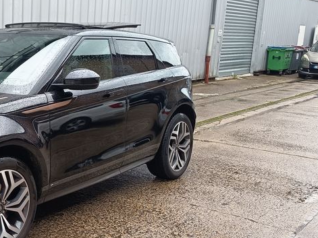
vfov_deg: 28.5
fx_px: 468
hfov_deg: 34.8
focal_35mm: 51
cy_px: 127
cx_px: 17
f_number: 1.7
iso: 125
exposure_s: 1/100
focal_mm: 5.24
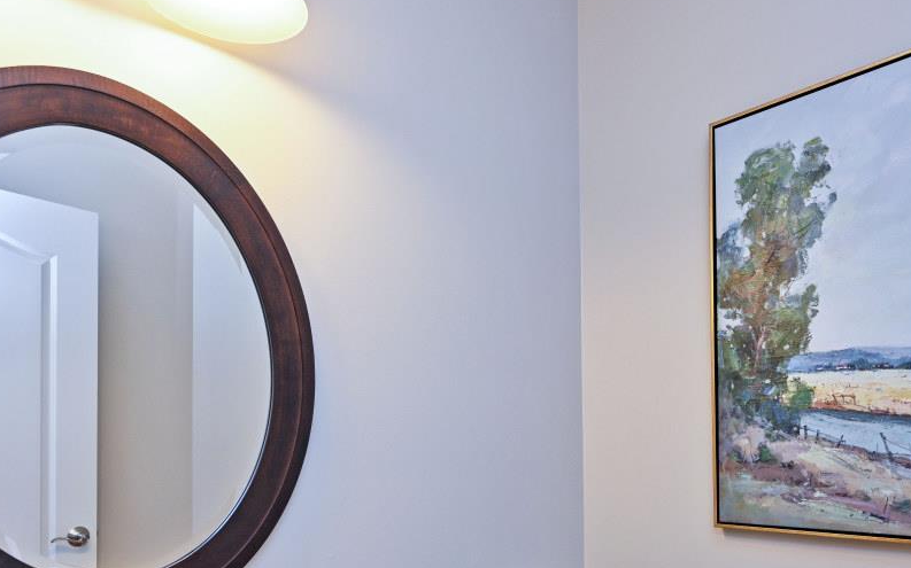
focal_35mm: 27
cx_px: 520
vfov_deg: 44.0
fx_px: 670
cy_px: 446
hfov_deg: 68.1
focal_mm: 14
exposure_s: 1/80
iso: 200
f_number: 4.5
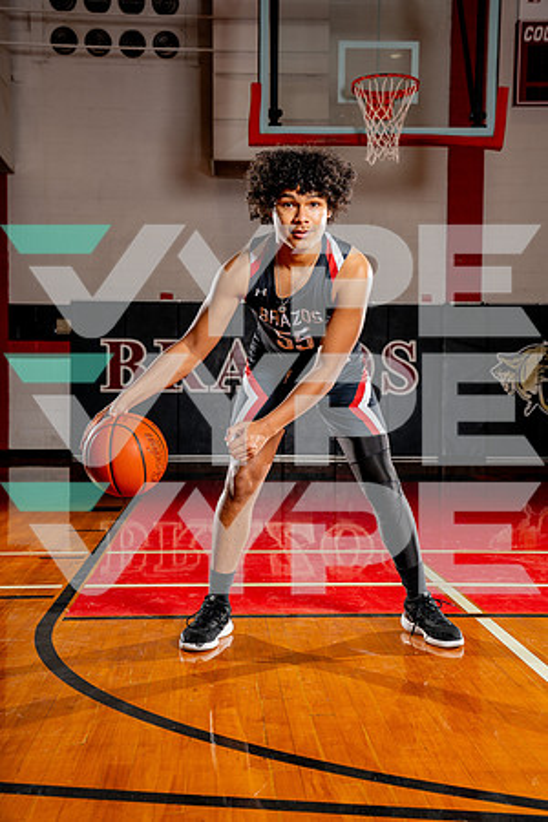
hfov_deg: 28.6
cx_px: 274
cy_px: 411
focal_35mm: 47
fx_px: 1073
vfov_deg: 41.9
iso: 100
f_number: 5.6
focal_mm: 47
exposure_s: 1/250
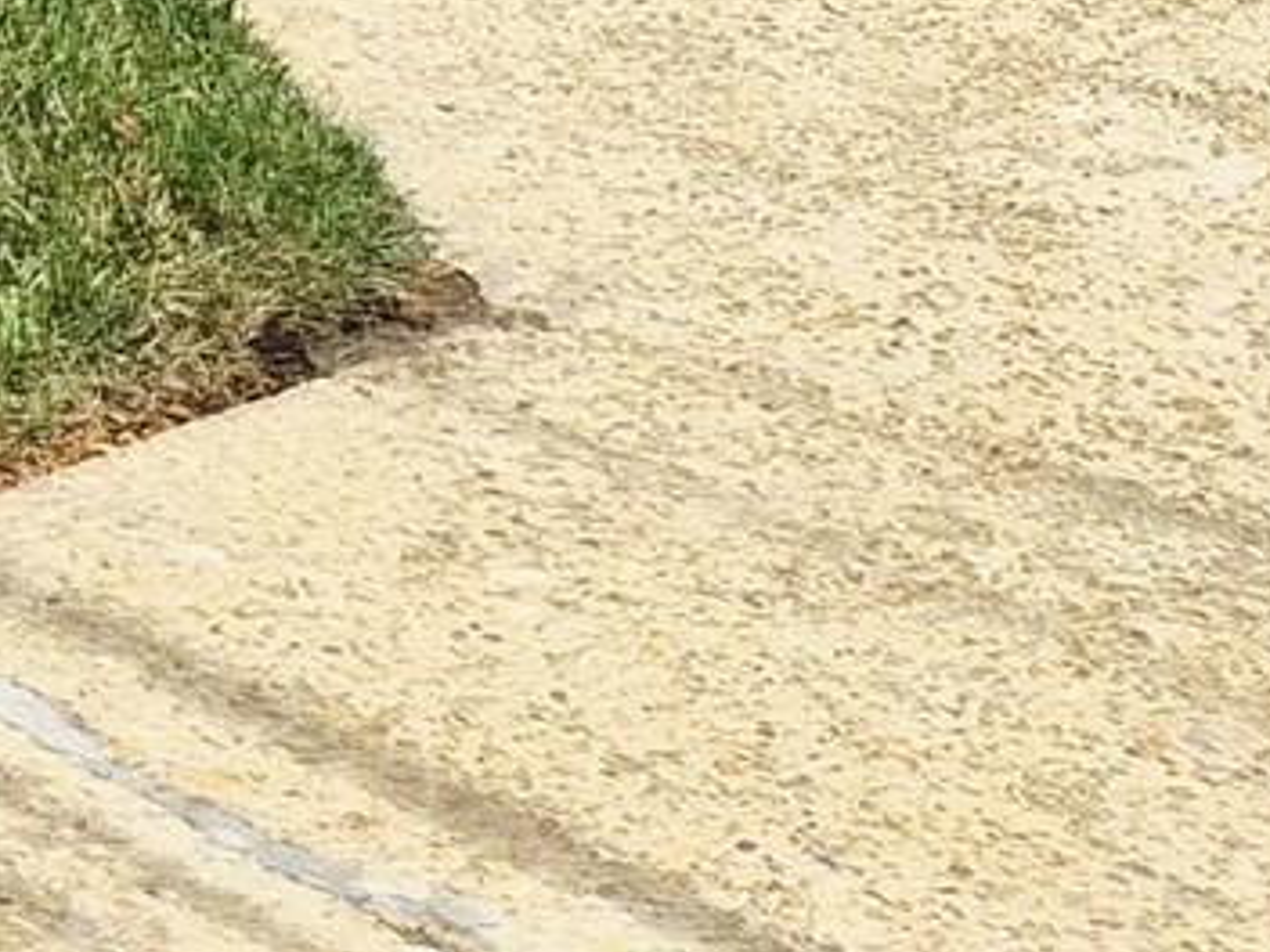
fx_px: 4916
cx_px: -2259
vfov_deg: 9.4
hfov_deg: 11.0
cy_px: -1587
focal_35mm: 134
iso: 80
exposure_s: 1/10000
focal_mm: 5.4
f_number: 1.8
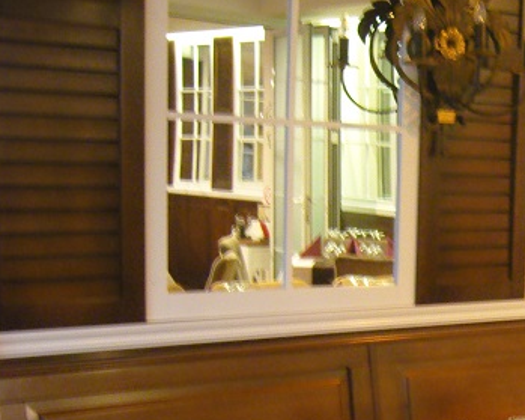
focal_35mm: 76
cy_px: 397
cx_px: 588
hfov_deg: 23.4
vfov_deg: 19.7
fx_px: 1181
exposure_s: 1/1.67
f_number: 2.8
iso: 200
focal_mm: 7.3
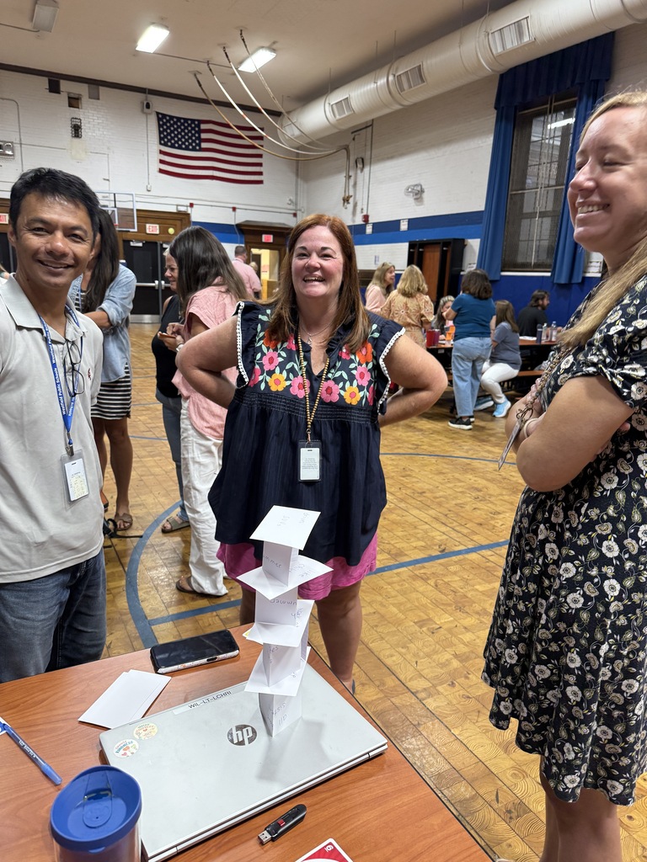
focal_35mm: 24
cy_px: 431
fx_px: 598
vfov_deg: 71.6
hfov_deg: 56.8
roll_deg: -3.7
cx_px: 324
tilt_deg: -11.4
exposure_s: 1/60
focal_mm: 6.76
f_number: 1.78
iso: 200
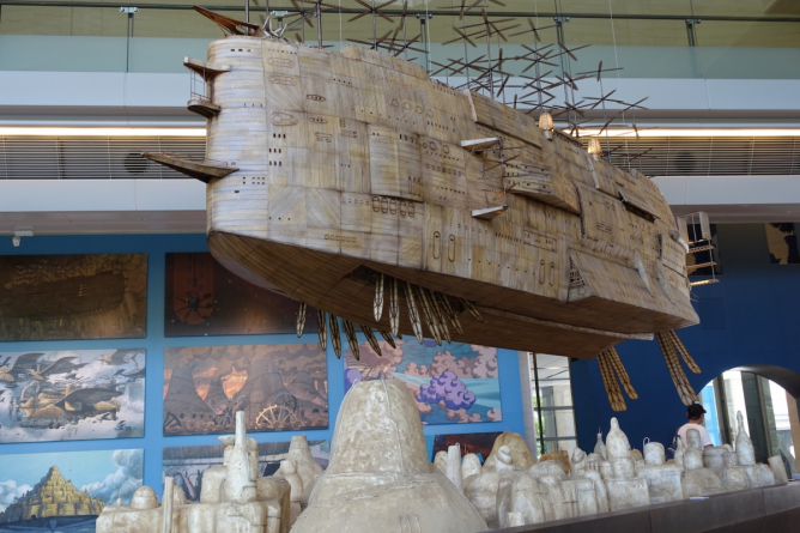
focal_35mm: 38
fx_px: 844
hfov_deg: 50.7
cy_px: 266
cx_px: 400
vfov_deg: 35.0
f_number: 2.8
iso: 125
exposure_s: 1/40
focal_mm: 14.1
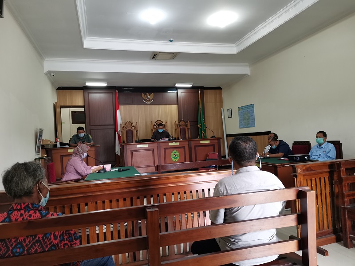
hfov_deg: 67.3
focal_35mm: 26
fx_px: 267
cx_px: 178
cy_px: 133
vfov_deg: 53.1
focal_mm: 4.75
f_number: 1.8
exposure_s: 1/50
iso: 320
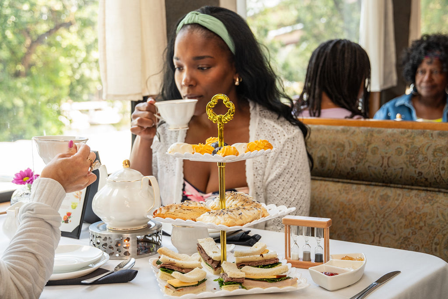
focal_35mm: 59
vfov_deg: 23.1
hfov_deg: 34.0
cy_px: 150
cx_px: 224
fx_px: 733
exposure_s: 1/80
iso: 250
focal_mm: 38
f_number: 3.5
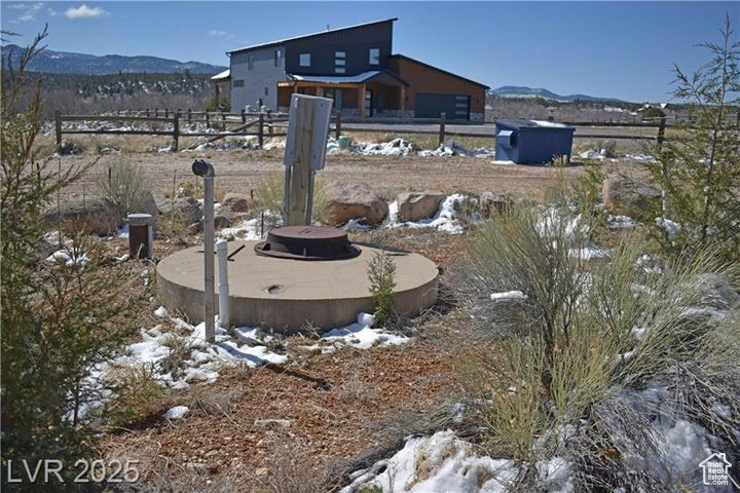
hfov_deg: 53.1
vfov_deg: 36.9
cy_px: 246
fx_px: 740
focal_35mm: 36
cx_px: 370
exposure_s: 1/1600
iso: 100
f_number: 4
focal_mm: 24
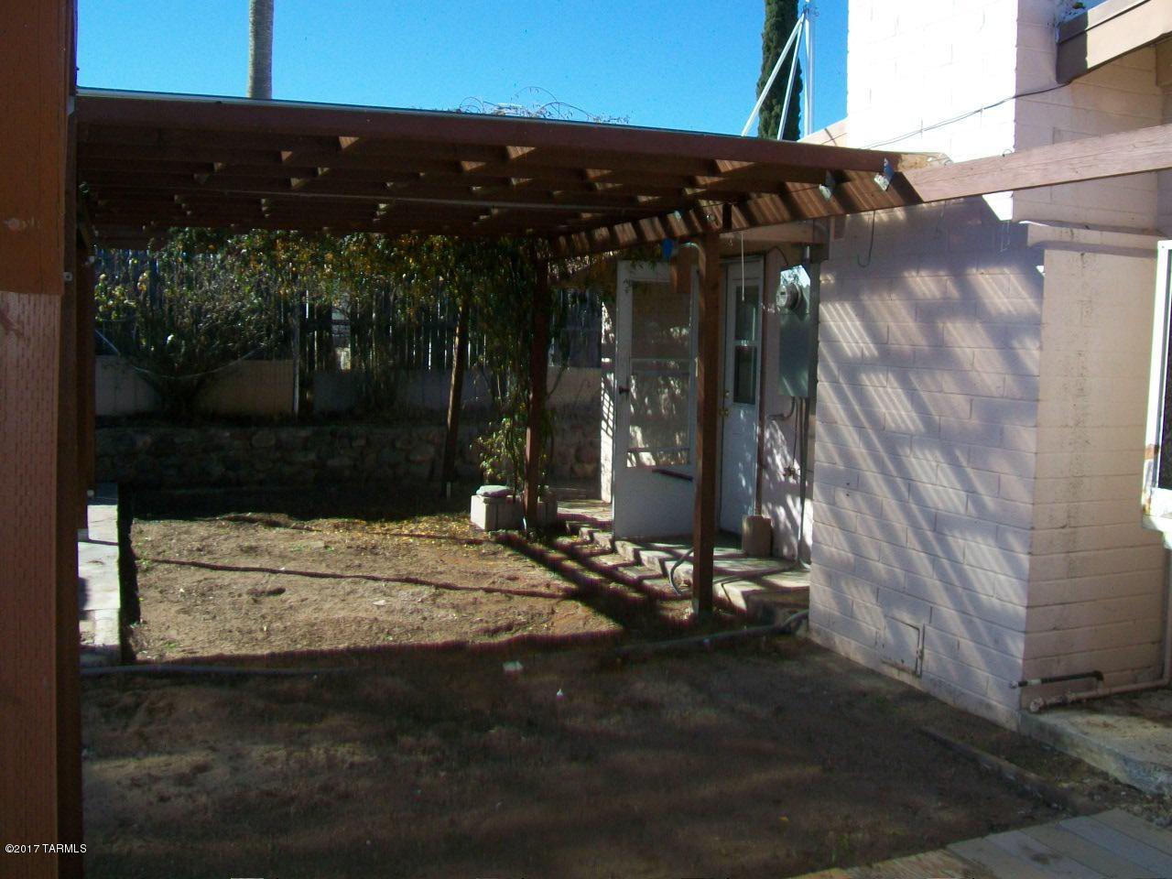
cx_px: 586
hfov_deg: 54.0
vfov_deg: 41.8
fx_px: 1151
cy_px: 440
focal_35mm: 34
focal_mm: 6.1
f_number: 4.9
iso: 64
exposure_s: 1/250
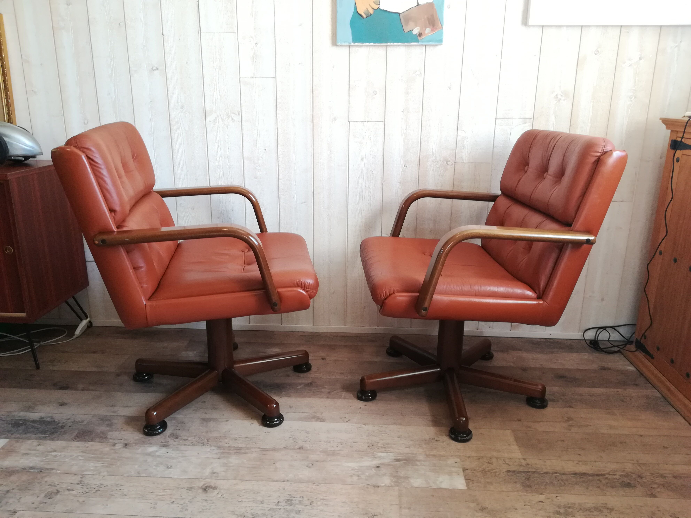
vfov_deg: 53.1
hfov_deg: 67.3
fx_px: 519
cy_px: 259
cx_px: 346
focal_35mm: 26
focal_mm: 3.83
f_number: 2.2
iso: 200
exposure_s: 1/33.3
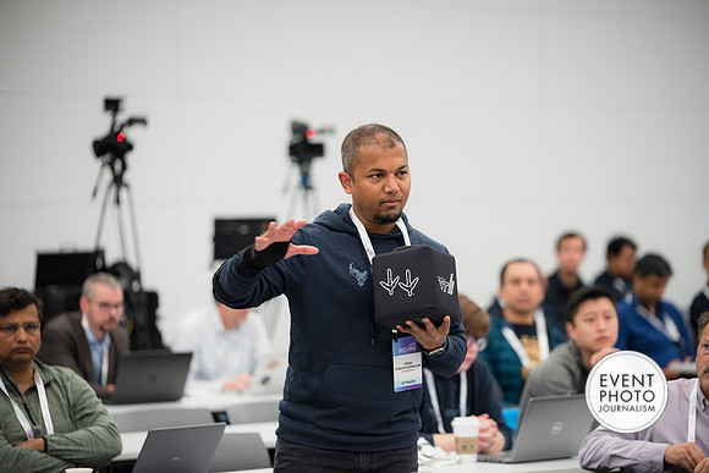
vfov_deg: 9.2
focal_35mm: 150
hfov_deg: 13.7
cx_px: 354
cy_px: 236
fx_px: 2955
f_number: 2.8
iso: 1000
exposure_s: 1/125
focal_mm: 150
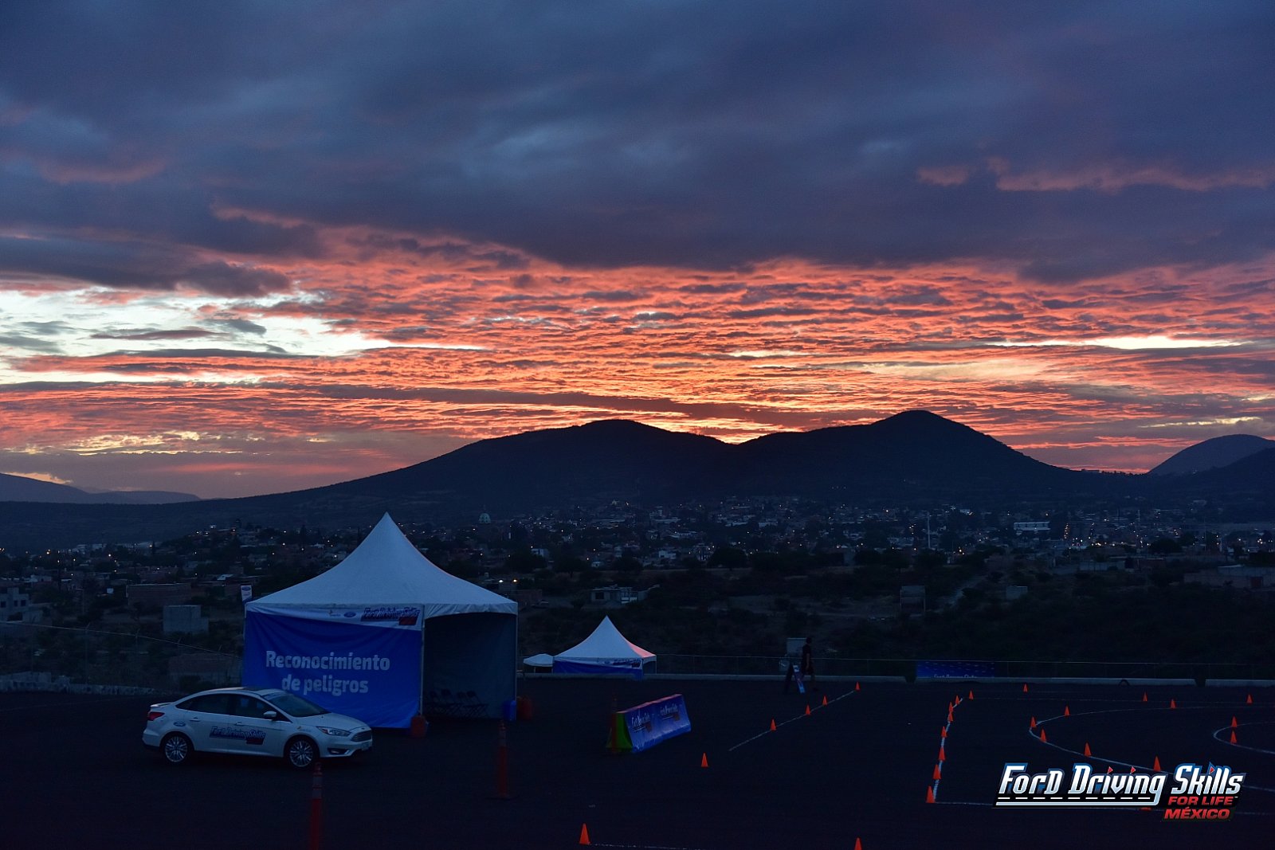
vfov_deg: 30.5
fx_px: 1558
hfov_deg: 44.5
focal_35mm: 44
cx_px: 638
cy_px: 425
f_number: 3.2
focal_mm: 44
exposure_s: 1/400
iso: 1250
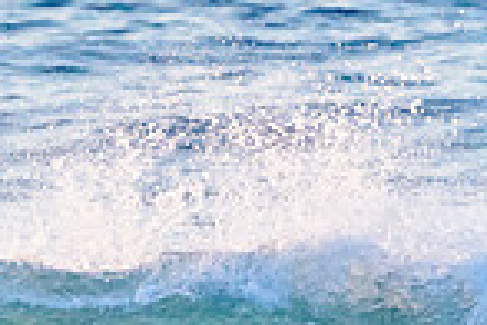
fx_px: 32654
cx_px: 483
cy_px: 486
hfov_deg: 0.9
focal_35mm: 2414
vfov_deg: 0.6
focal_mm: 500
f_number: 5.6
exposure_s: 1/2000
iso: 1800
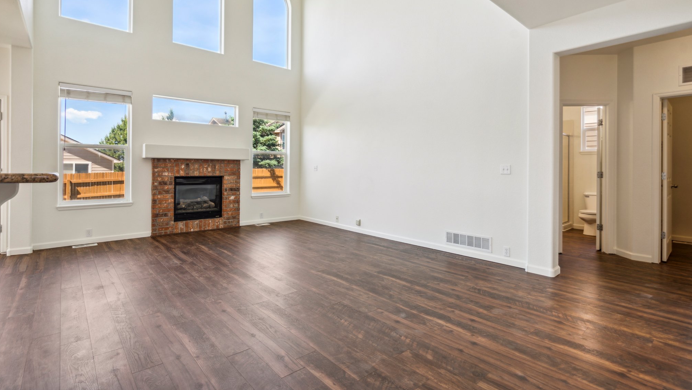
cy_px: 167
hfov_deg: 95.9
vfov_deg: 63.6
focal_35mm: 17
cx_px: 346
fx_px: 312
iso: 200
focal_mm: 16
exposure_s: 1/80
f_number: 6.3
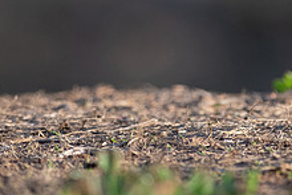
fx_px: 16898
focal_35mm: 2082
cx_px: 233
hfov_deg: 1.0
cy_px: -81
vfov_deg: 0.7
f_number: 6.3
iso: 800
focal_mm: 600
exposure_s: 1/1000
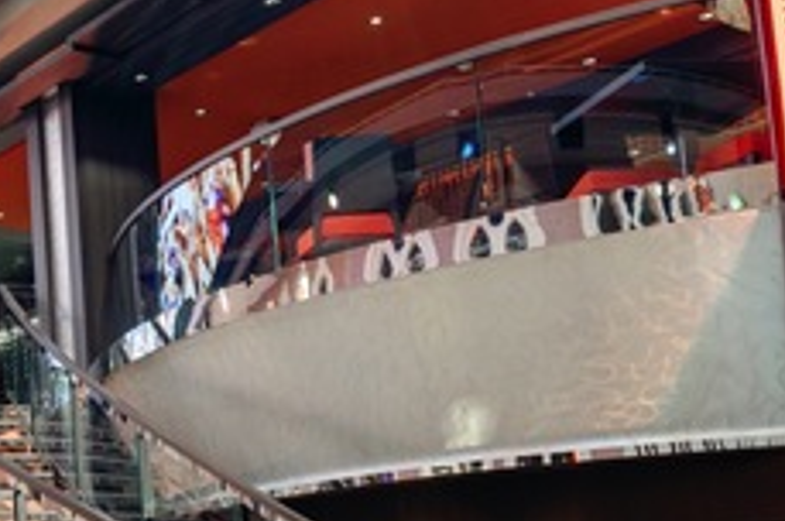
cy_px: 295
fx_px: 1372
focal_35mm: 63
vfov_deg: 21.5
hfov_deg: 27.6
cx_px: -182
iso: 400
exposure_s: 1/3
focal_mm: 16
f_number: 11
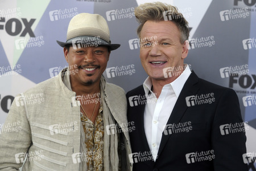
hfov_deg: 22.1
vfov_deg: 14.9
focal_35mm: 92
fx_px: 654
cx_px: 128
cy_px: 86
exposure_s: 1/320
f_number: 5
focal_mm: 92
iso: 1600
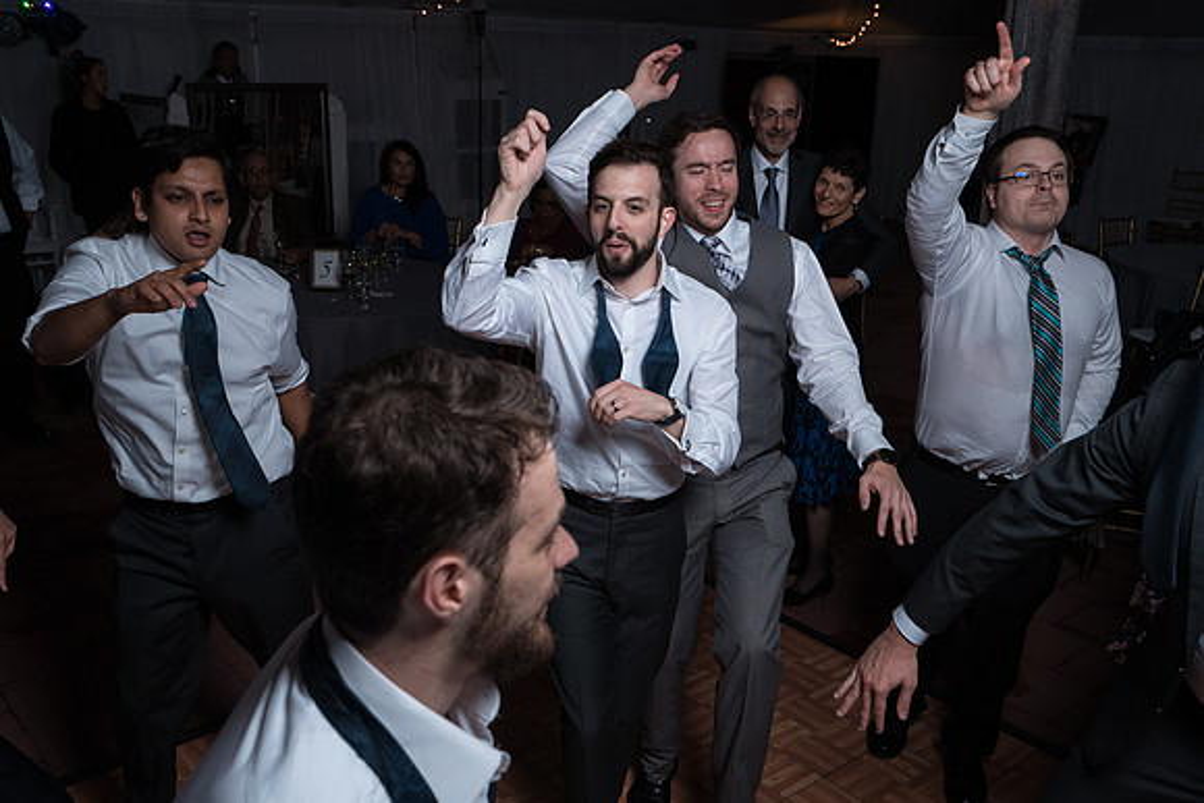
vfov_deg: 39.6
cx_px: 584
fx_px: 1115
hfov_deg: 56.7
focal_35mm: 33
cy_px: 443
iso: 2000
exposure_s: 1/200
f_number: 5.6
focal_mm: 28
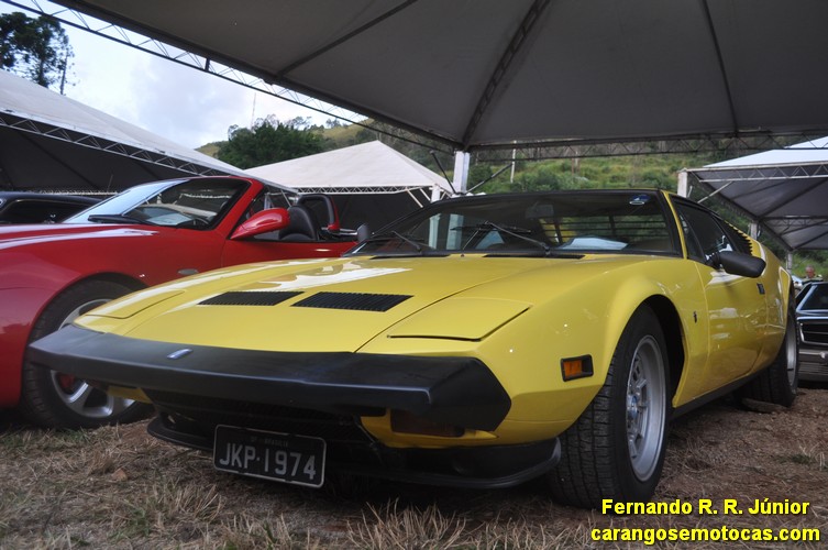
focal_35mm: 33
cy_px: 275
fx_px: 758
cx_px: 414
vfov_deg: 39.9
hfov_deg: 57.3
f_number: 4.8
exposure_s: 1/90
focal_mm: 22
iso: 400
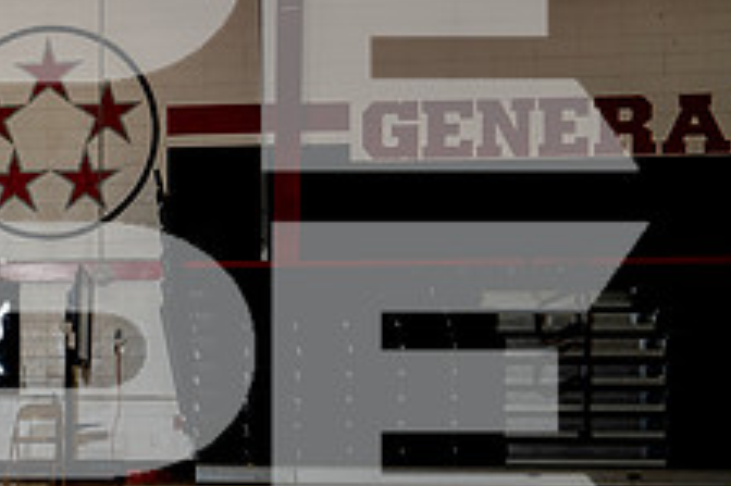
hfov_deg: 25.4
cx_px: -183
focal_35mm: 70
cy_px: 396
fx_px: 1420
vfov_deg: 19.2
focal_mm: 27
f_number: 6.3
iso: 320
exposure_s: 1/250
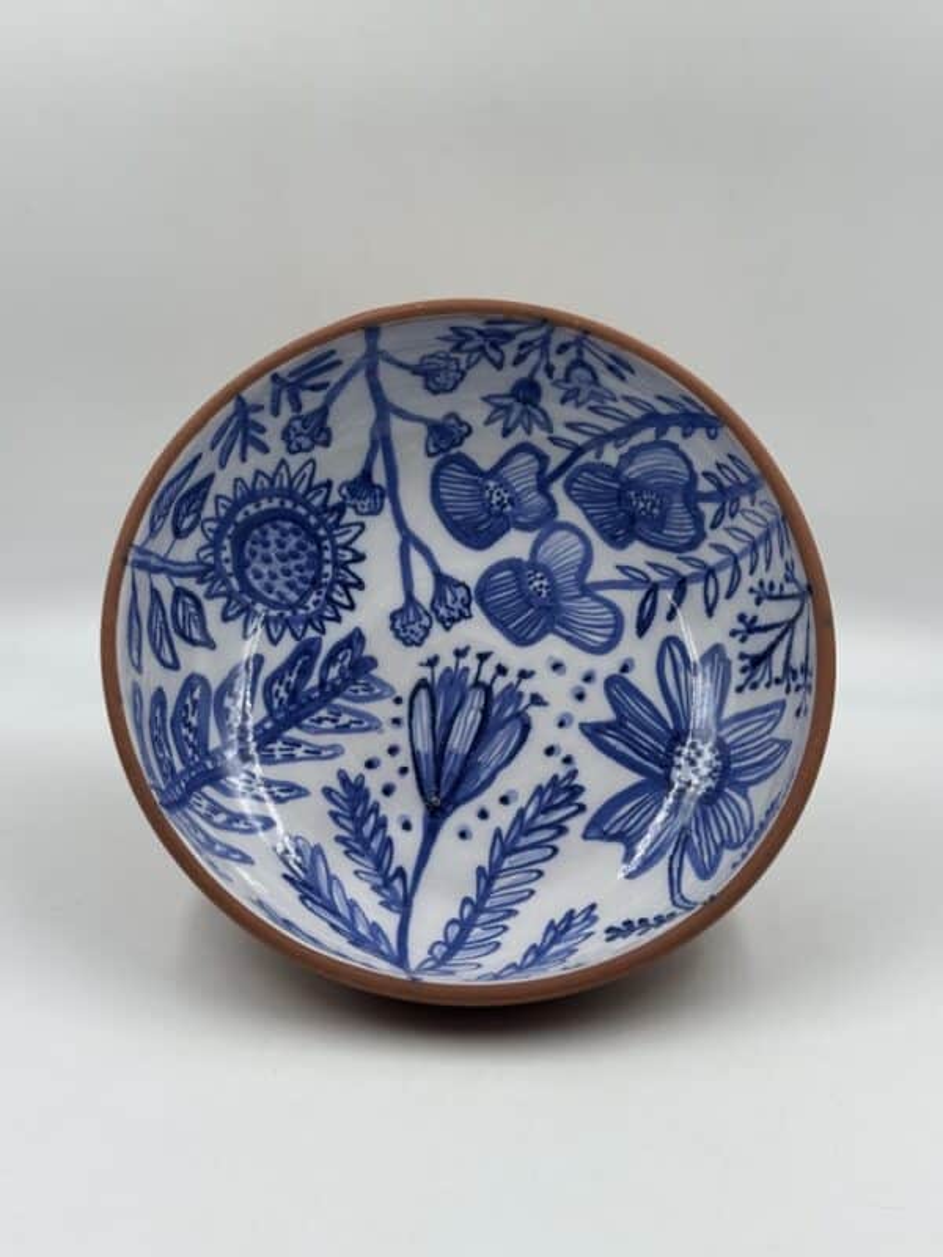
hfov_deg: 30.3
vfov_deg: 39.7
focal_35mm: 48
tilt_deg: -25.0
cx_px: 472
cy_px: 628
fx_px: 1743
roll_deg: -2.2
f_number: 1.78
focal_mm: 6.86
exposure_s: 1/369
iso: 64
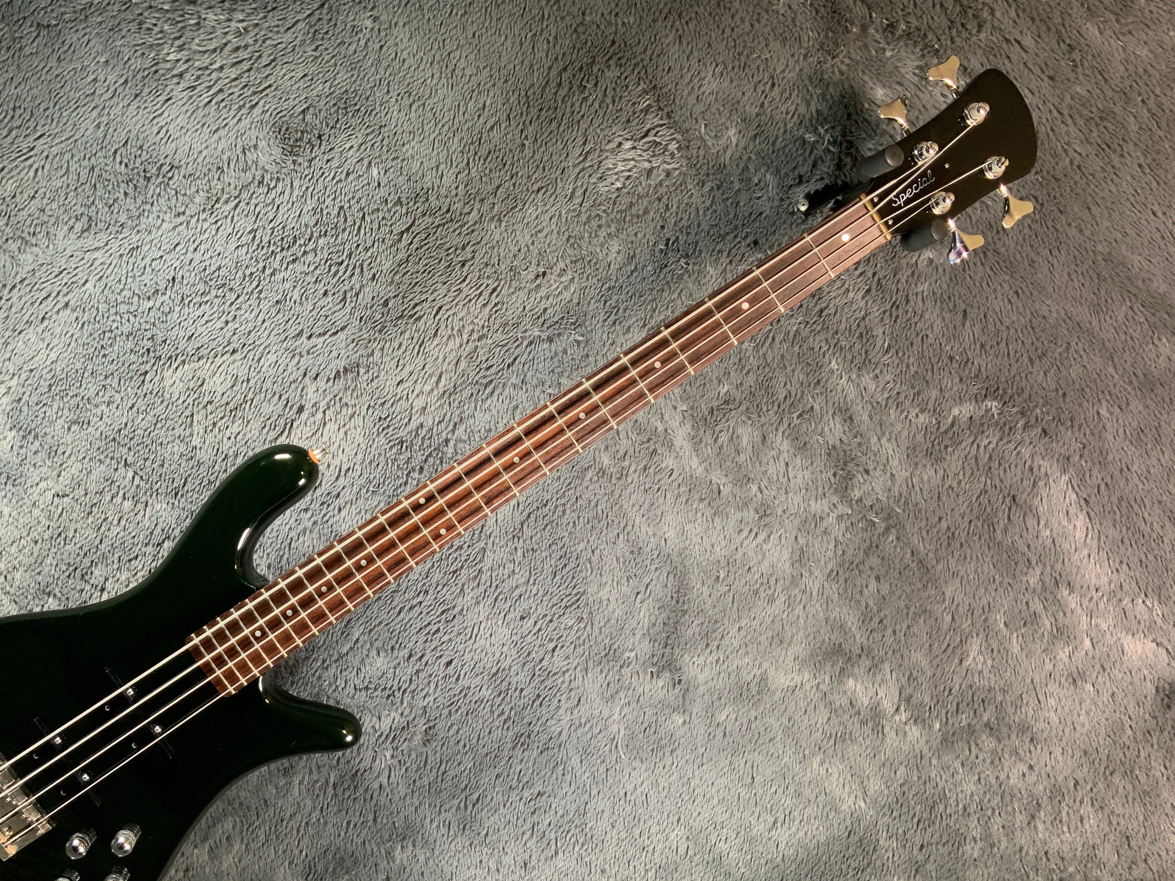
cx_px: 478
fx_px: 1188
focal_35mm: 35
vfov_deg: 40.6
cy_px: 506
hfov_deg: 52.3
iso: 64
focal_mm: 3
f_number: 1.8
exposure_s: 1/104
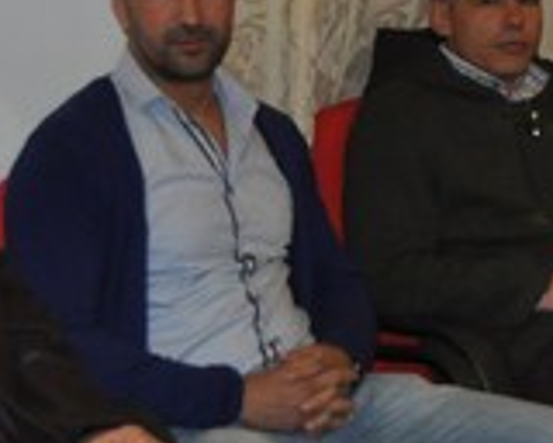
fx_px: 2209
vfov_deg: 11.4
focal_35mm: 135
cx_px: 487
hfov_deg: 14.1
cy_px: 168
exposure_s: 1/60
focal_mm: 24
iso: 800
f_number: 3.8
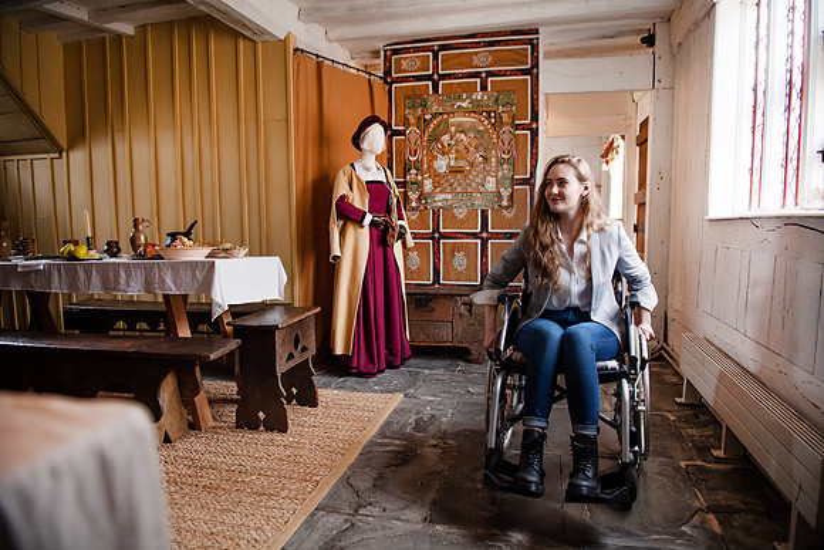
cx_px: 412
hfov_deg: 73.7
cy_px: 275
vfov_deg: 53.2
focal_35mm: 24
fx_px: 549
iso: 640
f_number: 2.8
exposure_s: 1/100
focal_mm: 24
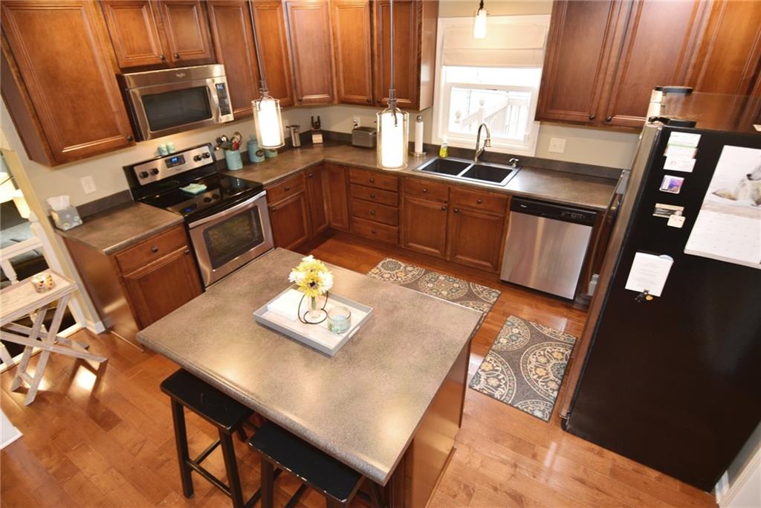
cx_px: 380
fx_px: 381
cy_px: 254
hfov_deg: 90.0
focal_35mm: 18
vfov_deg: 67.4
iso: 200
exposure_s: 1/15
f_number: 4
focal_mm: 12
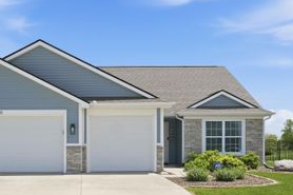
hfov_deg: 36.2
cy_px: 114
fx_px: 439
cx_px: 78
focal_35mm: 54
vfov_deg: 25.0
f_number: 5.6
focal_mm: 20
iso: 800
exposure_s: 1/4000
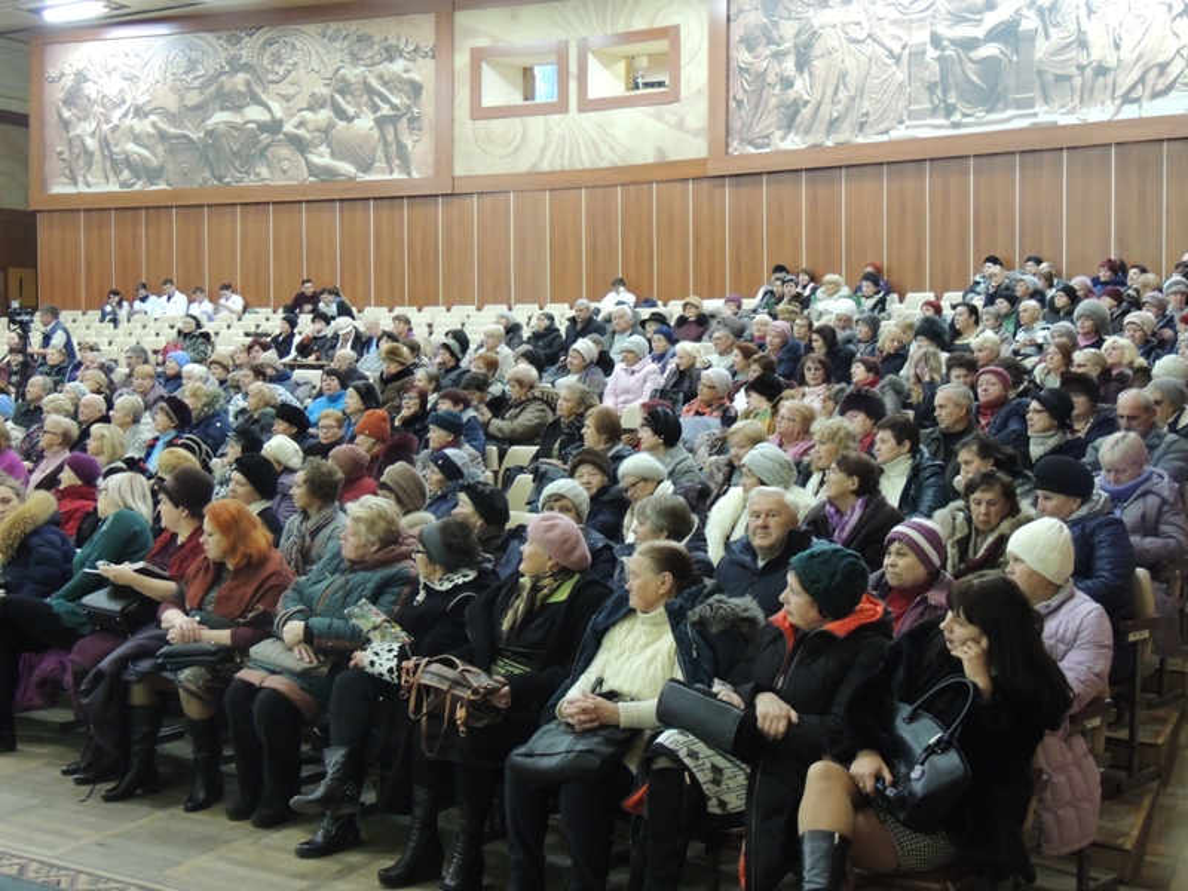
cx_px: 594
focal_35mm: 43
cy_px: 446
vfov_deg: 33.6
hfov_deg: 43.9
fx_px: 1476
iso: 800
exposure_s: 1/6
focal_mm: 7.6
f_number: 3.4
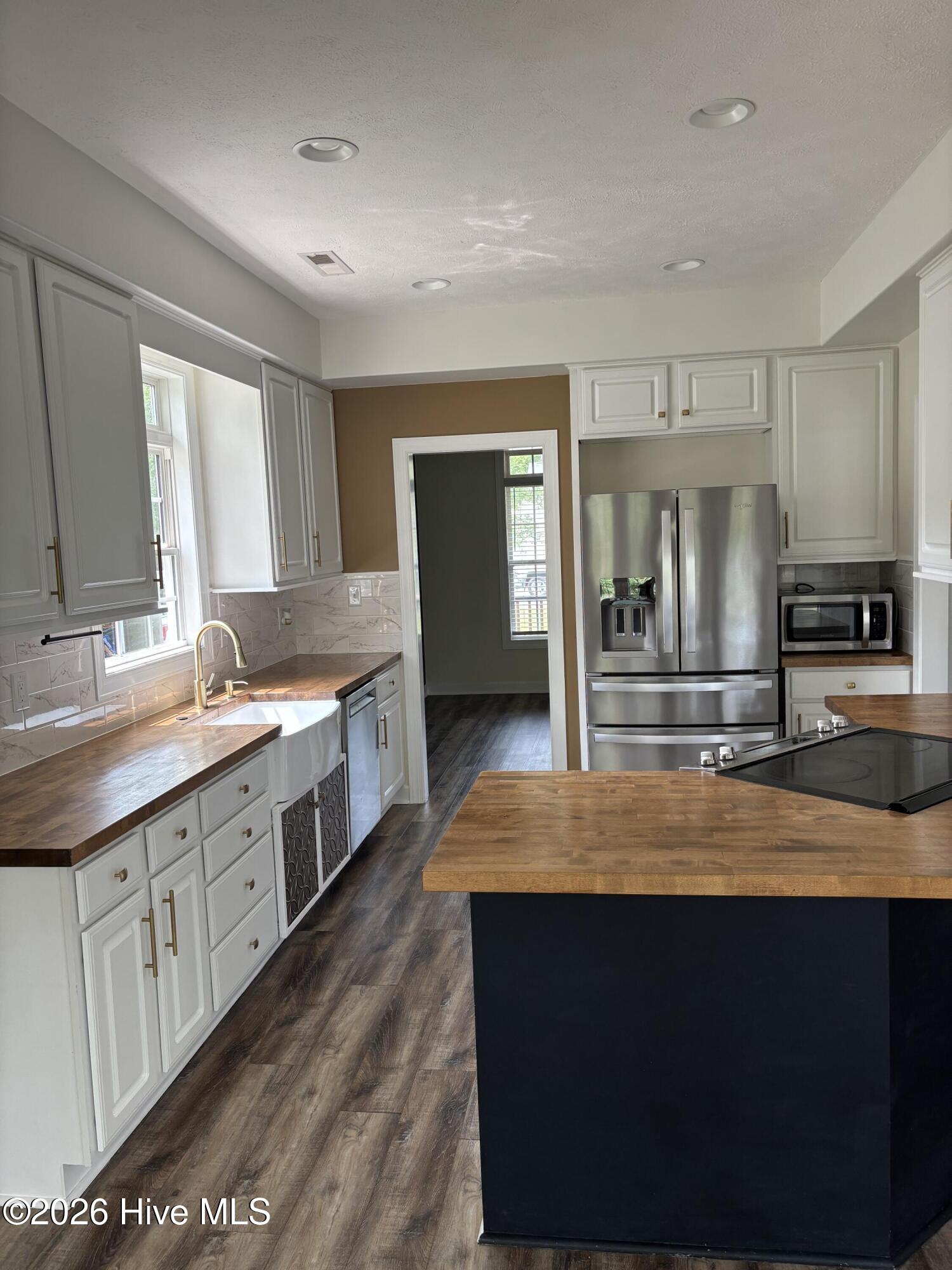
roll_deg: +2.1
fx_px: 953
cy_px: 635
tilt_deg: -3.7
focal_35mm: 26
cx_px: 476
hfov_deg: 53.1
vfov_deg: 67.3
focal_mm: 5.96
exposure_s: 1/121
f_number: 1.6
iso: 80
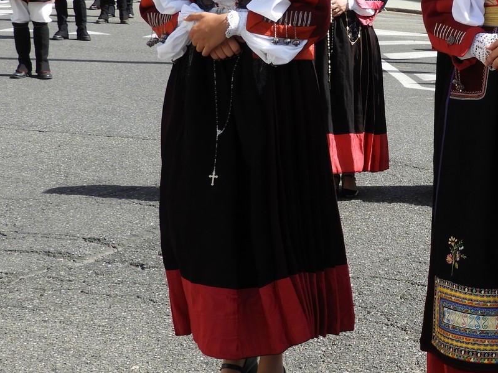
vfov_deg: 16.4
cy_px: 147
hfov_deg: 20.7
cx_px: 557
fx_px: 1295
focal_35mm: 90
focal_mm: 7.2
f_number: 3.8
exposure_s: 1/500
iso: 100
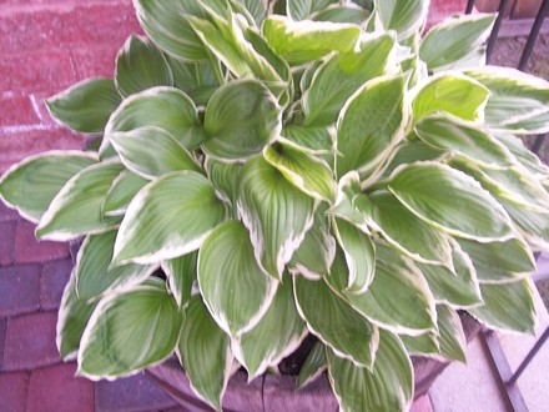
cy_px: 206
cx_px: 274
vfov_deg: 37.7
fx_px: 603
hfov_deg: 49.0
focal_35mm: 38
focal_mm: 8
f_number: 2.8
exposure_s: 1/30
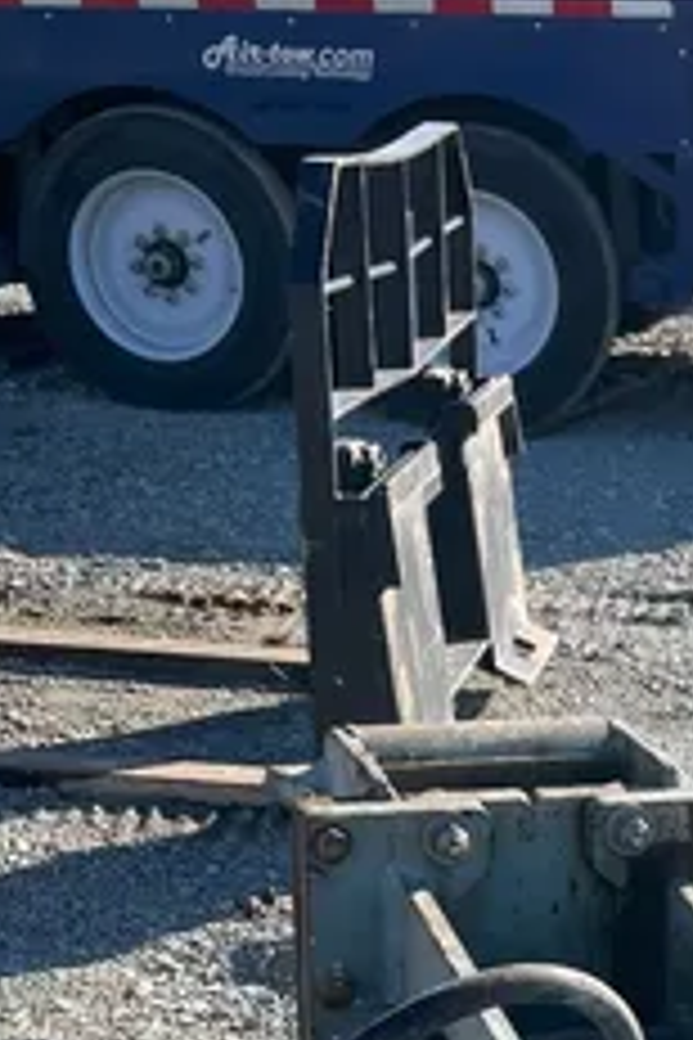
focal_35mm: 86
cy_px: 1411
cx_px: 832
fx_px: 2483
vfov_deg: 21.1
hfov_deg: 15.3
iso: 32
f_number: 1.6
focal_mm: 4.2
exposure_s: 1/1383
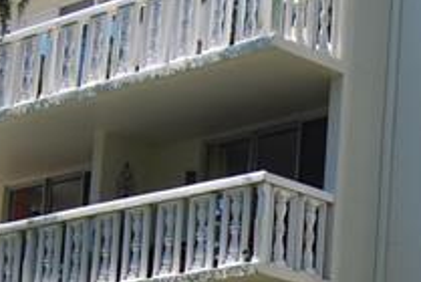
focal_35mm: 147
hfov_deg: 13.5
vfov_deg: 9.0
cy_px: 490
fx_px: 1721
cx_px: 516
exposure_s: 1/125
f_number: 5.6
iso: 100
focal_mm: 20
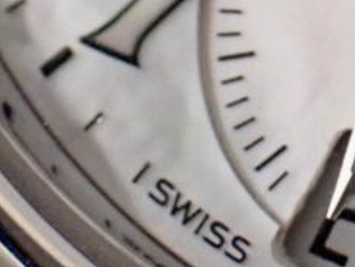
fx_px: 4189
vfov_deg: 3.6
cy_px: -344
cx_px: 613
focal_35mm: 408
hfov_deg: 4.8
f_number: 4.1
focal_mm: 13.65
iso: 800
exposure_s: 1/160
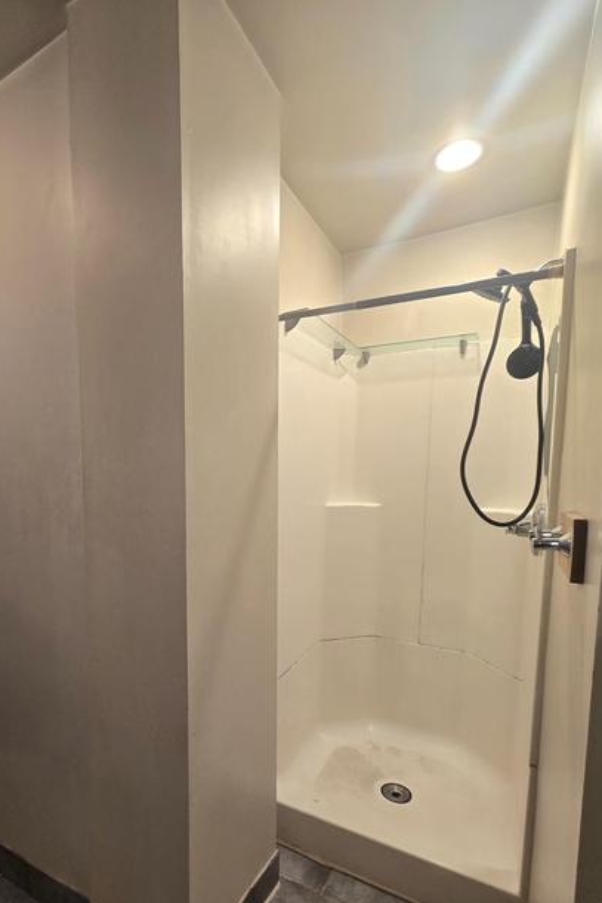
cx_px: 231
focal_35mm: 17
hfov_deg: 69.4
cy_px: 517
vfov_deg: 92.6
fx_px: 427
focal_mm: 2.2
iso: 200
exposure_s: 1/60
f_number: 2.2
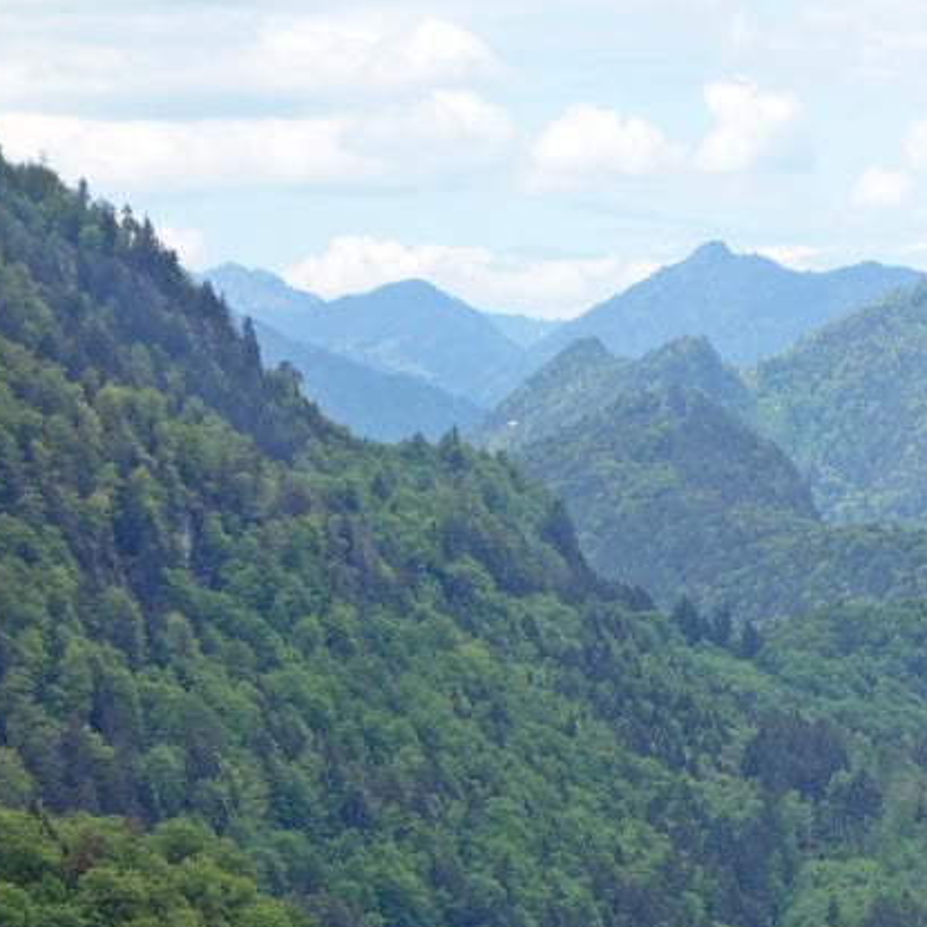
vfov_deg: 7.1
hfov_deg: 7.1
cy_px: 818
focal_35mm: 246
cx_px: 990
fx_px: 7453
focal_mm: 37.1
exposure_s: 1/320
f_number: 5.6
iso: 125
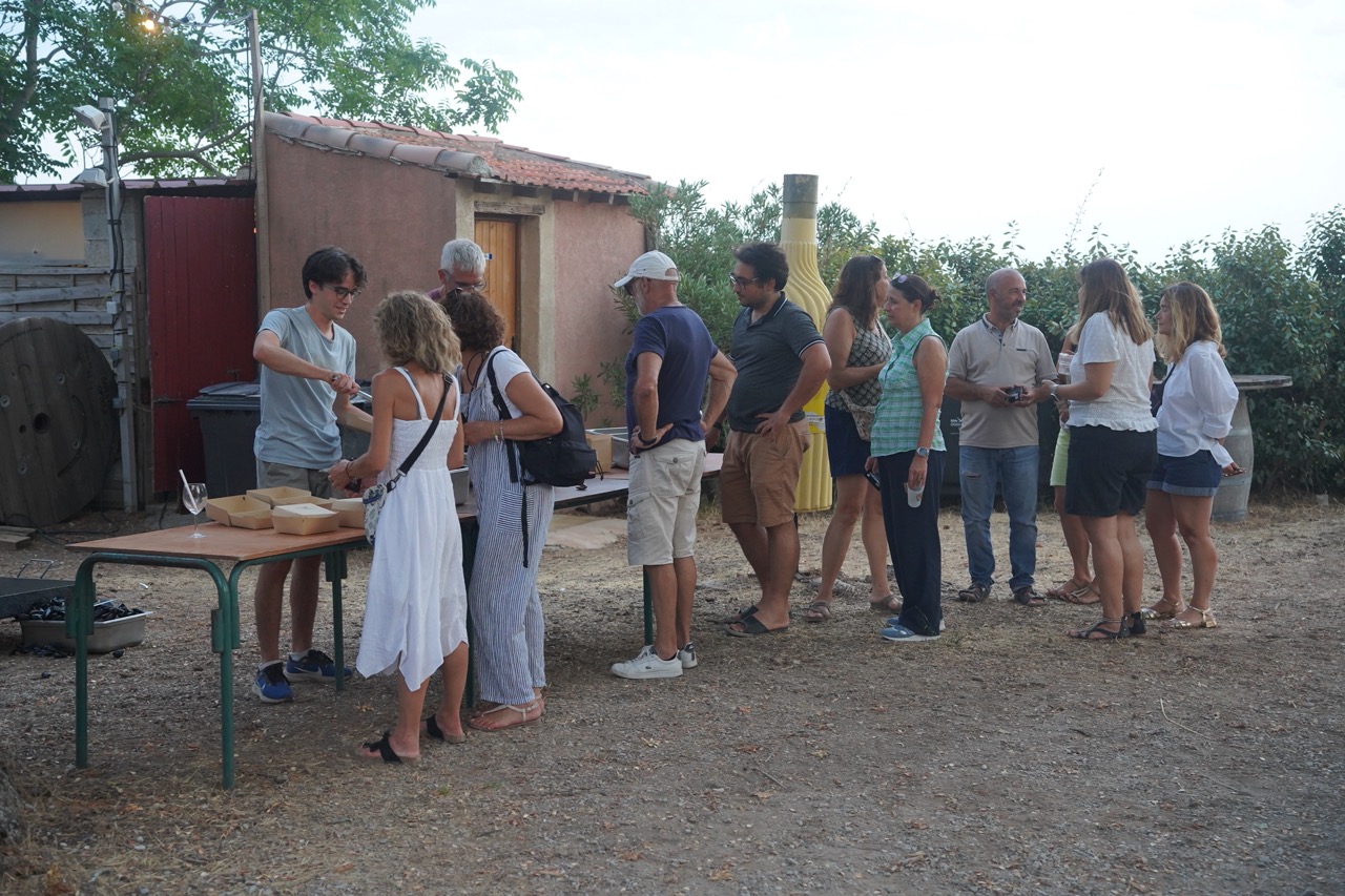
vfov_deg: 29.2
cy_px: 448
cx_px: 672
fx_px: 1722
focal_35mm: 46
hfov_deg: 42.7
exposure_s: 1/160
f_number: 4
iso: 2500
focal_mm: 46.1
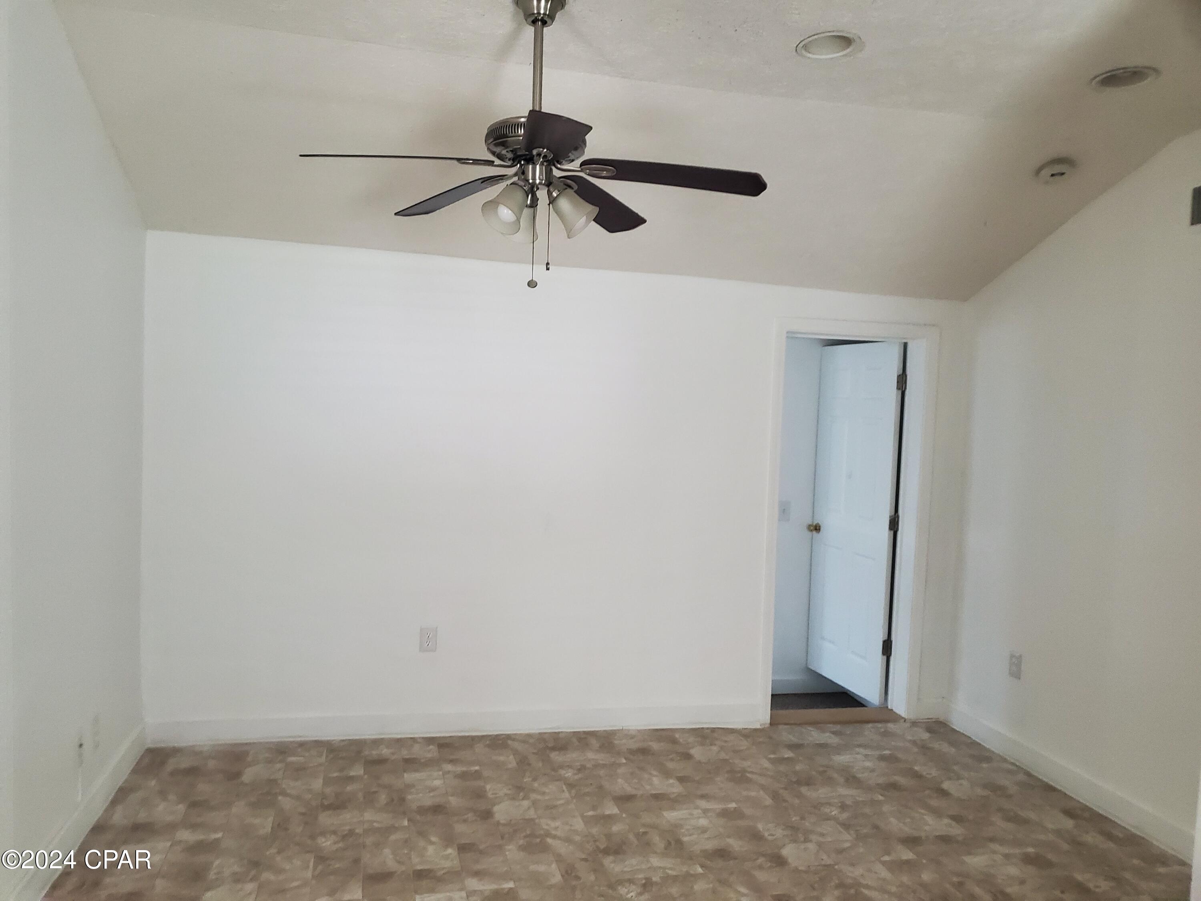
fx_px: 902
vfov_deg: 53.1
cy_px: 450
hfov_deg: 67.3
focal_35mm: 26
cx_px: 600
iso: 640
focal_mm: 4.3
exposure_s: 1/50
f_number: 1.5
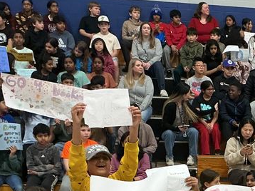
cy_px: 210
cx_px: 295
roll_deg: -1.6
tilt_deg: -10.1
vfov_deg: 17.2
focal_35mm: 83
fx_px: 611
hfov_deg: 22.0
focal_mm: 3
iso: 125
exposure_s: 1/60
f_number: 1.8
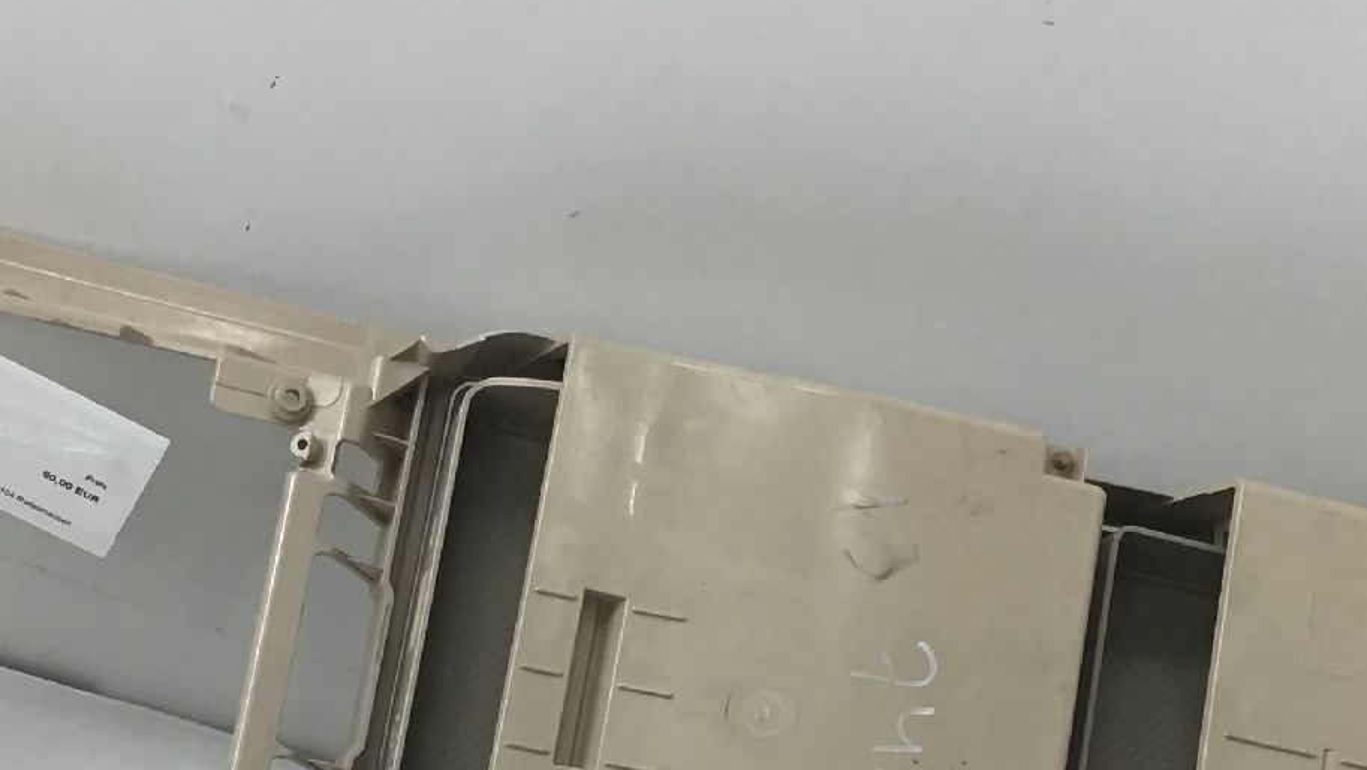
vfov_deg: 16.7
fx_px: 2574
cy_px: 748
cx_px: 671
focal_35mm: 71
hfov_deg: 29.7
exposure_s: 1/33
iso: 32
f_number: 2.4
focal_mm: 3.3
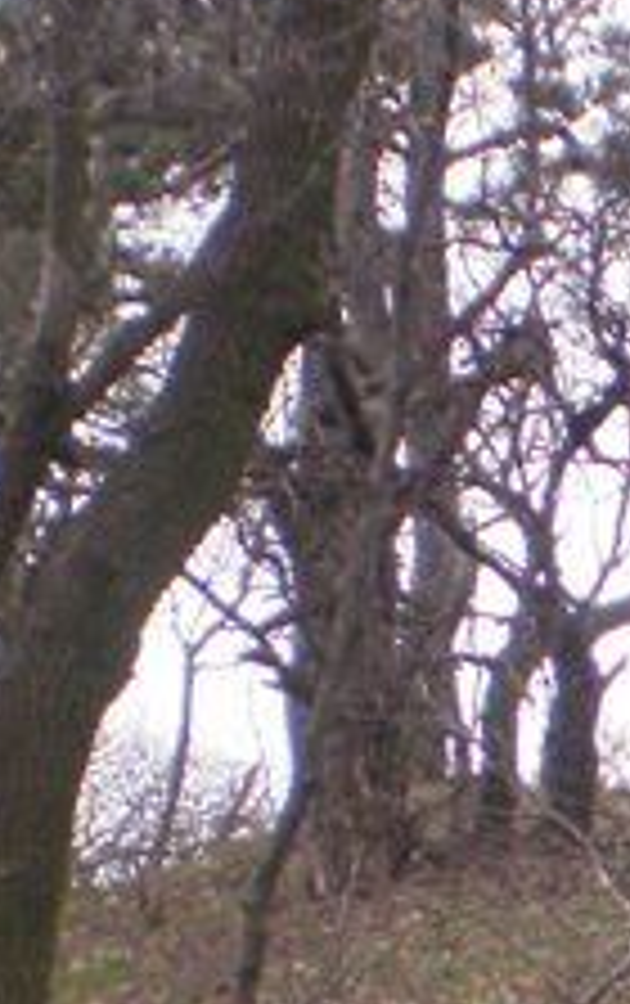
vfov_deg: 11.5
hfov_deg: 7.2
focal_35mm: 179
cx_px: 1044
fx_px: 4902
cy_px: 1171
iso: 100
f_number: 3.1
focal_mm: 6.3
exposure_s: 1/320
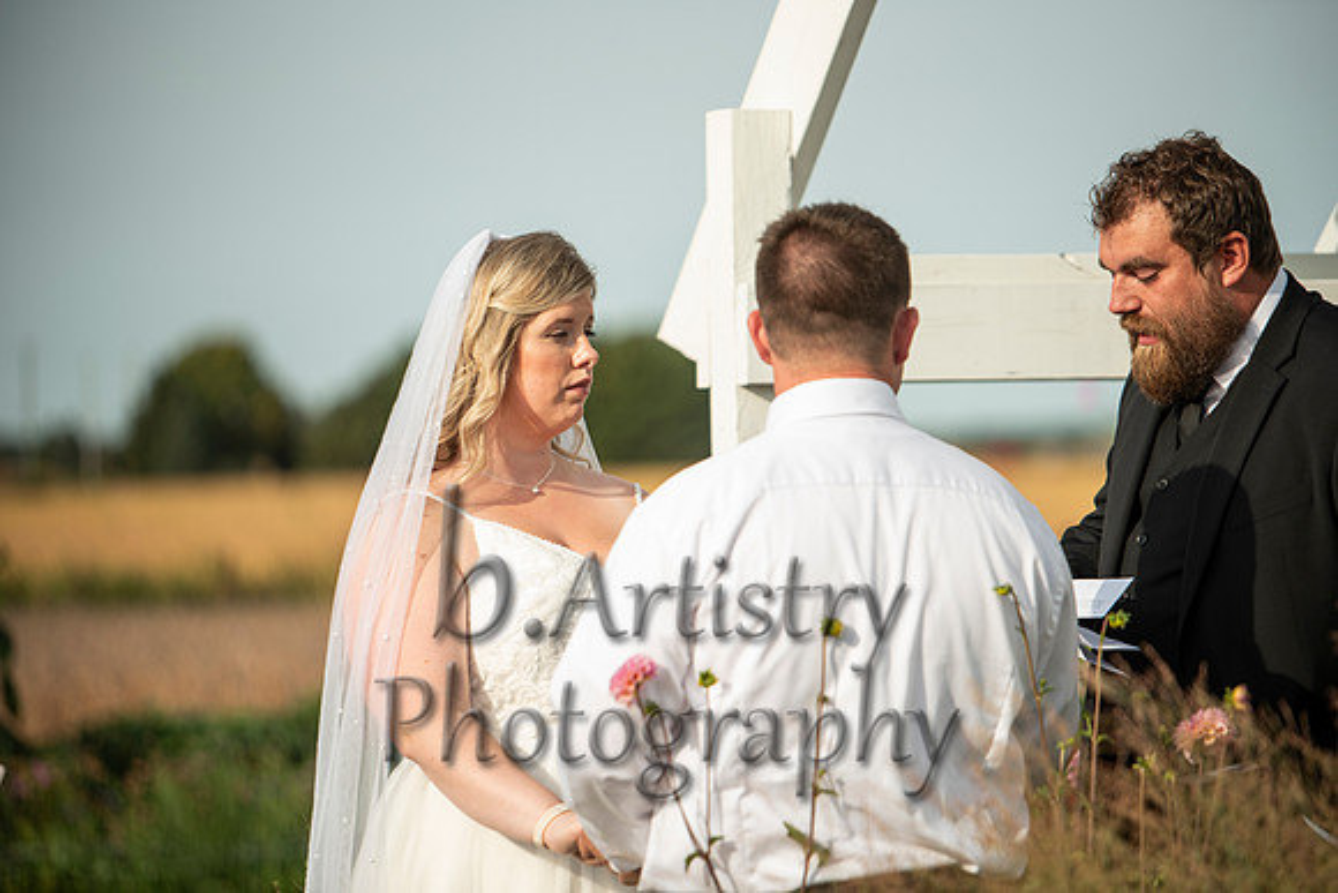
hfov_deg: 11.7
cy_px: 446
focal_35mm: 175
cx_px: 669
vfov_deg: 7.9
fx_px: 6505
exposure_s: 1/1600
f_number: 2.8
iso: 125
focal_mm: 175
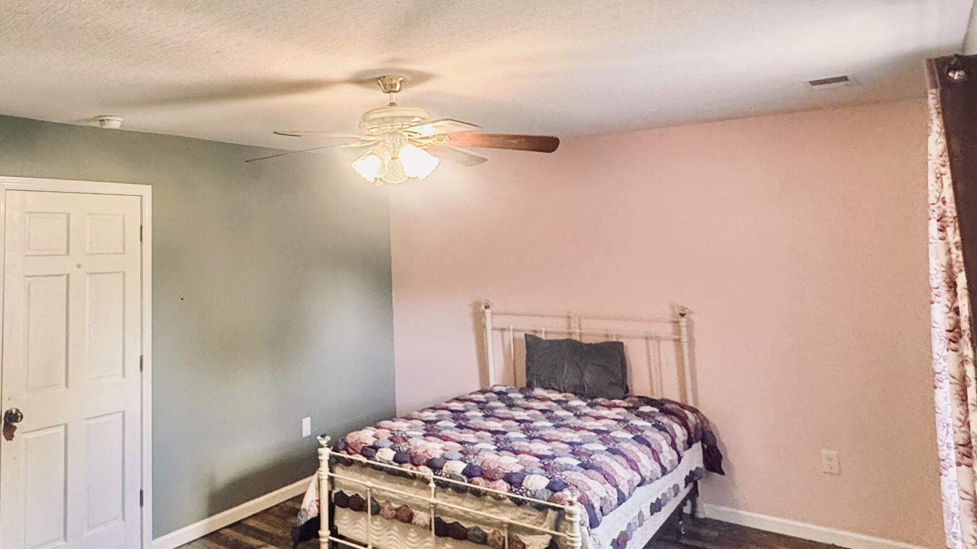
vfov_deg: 42.3
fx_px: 699
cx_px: 292
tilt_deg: +5.7
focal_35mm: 27
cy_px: 179
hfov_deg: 67.1
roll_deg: +1.5
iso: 320
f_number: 2.2
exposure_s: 1/60
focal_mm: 2.22
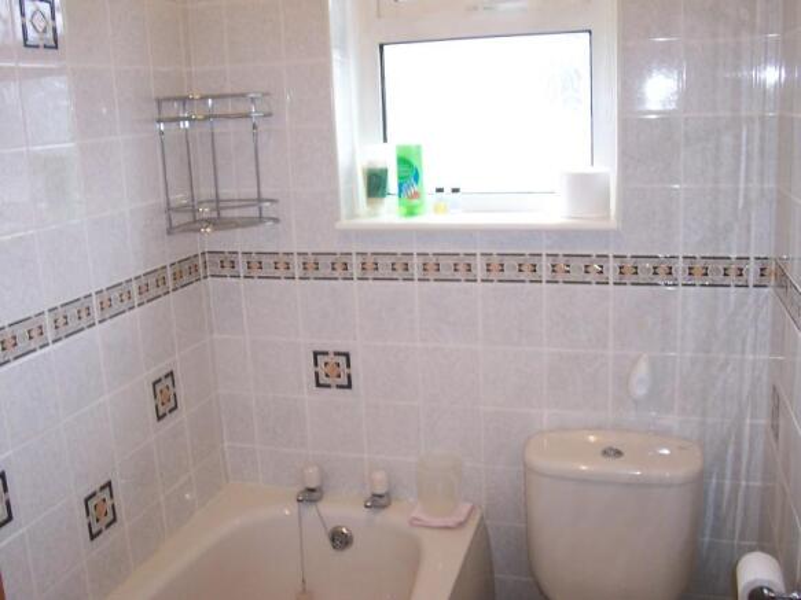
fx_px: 856
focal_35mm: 37
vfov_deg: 38.7
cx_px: 400
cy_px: 300
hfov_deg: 50.1
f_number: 2.8
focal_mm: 5.6
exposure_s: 1/30
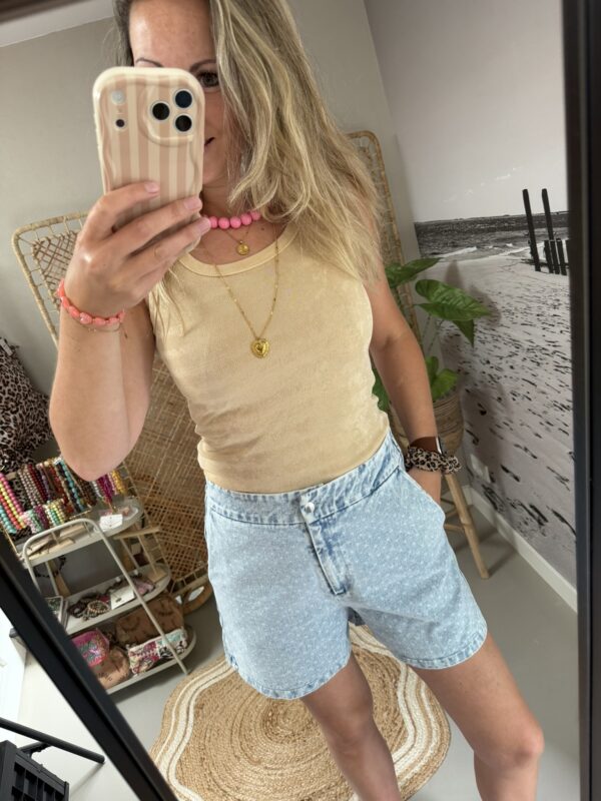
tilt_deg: -39.7
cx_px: 300
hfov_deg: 56.8
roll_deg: +15.1
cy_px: 400
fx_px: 556
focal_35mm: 24
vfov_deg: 71.6
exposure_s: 1/64
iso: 200
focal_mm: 6.76
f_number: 1.78
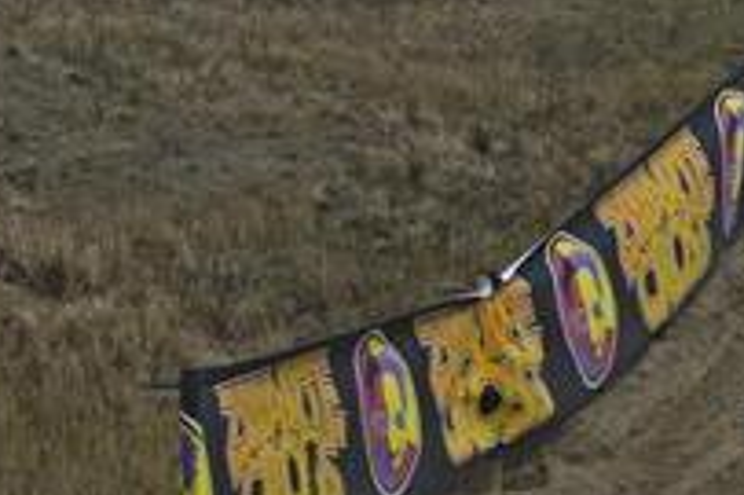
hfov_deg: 4.1
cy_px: -390
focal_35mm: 489
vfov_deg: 2.8
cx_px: 1763
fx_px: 10098
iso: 1600
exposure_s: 1/2000
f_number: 11
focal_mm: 100
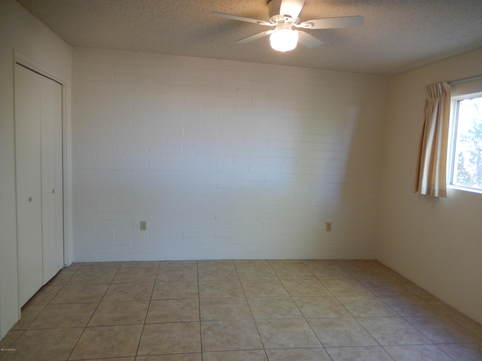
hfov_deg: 69.4
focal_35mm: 25
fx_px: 348
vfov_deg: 54.9
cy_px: 180
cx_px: 241
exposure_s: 1/30
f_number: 3.4
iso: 220
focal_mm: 4.5
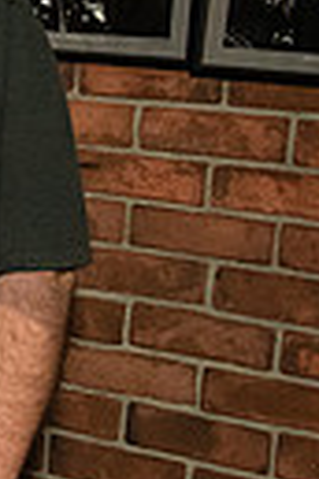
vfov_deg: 13.3
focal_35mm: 154
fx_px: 2047
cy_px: 207
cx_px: -791
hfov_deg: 7.3
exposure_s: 1/200
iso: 8000
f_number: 3.5
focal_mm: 31
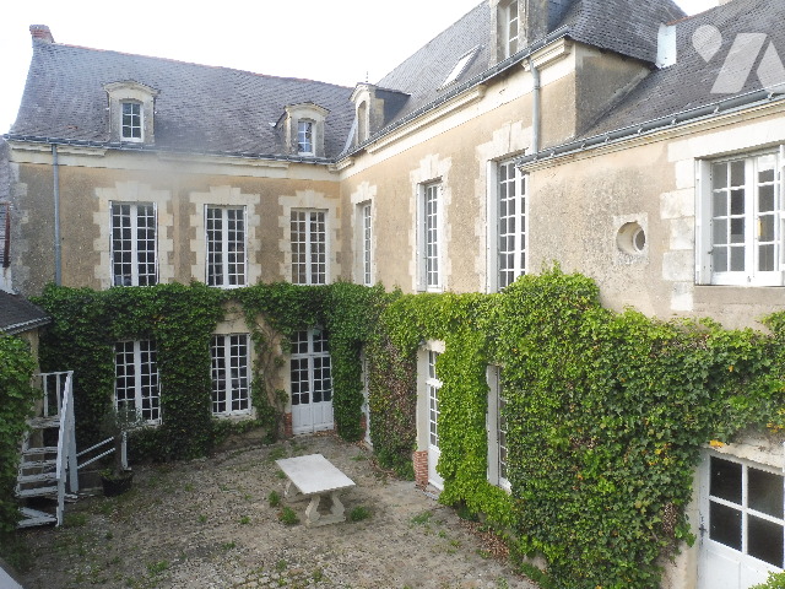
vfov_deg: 56.8
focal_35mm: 24
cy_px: 294
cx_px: 392
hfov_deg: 71.6
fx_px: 544
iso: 100
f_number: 4
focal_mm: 4.3
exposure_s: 1/160
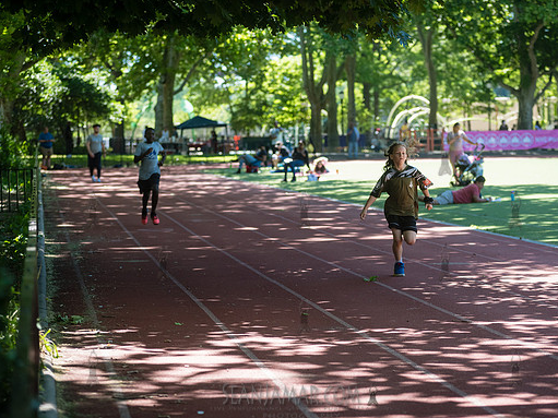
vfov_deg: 11.3
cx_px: 304
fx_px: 2111
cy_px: 209
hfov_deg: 15.1
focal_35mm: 131
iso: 1000
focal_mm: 120
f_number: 3.5
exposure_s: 1/1600
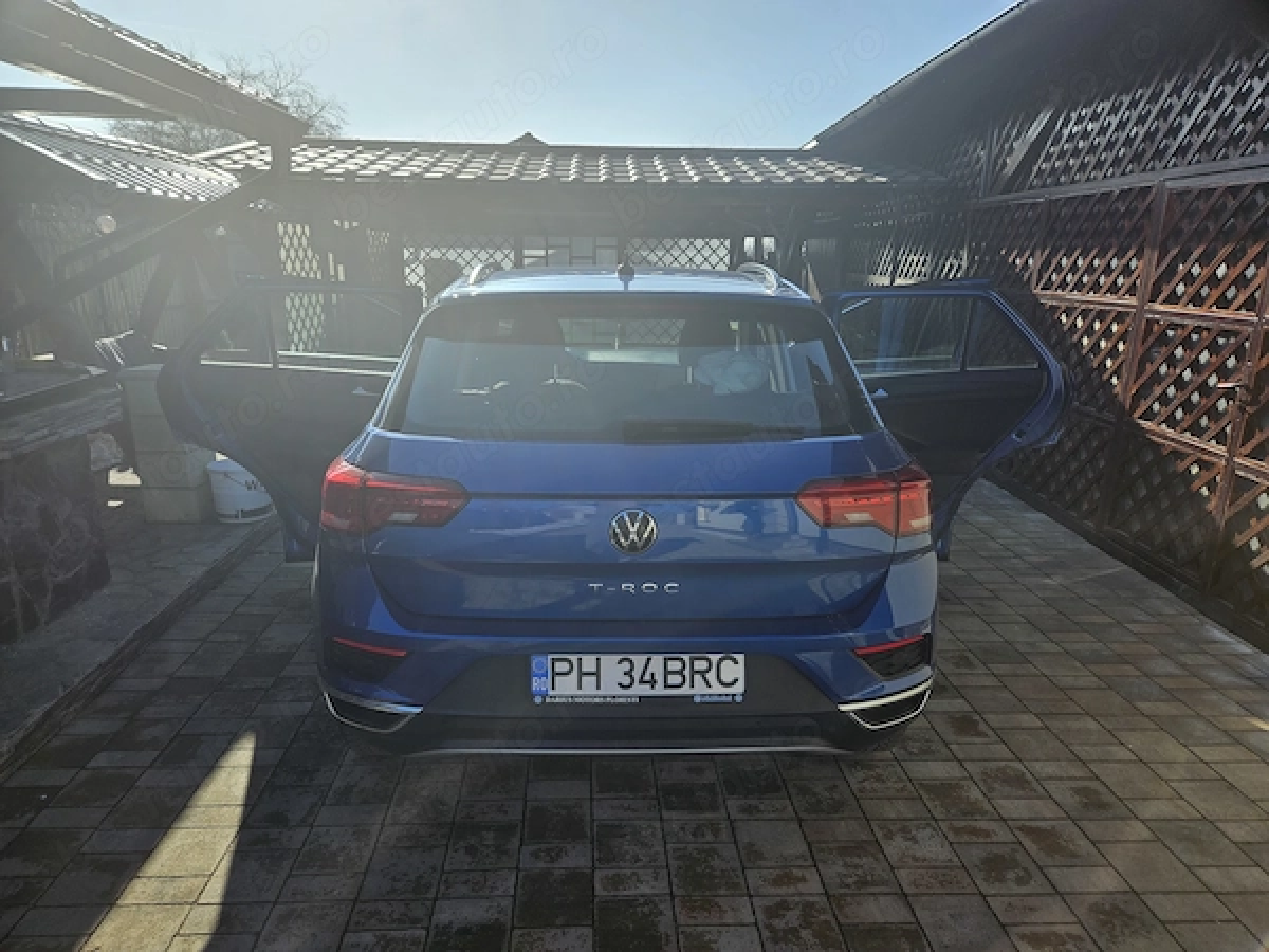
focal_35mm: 23
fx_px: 843
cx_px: 634
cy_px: 476
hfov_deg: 73.9
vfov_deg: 58.9
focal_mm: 5.4
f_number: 1.8
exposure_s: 1/1761
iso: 25
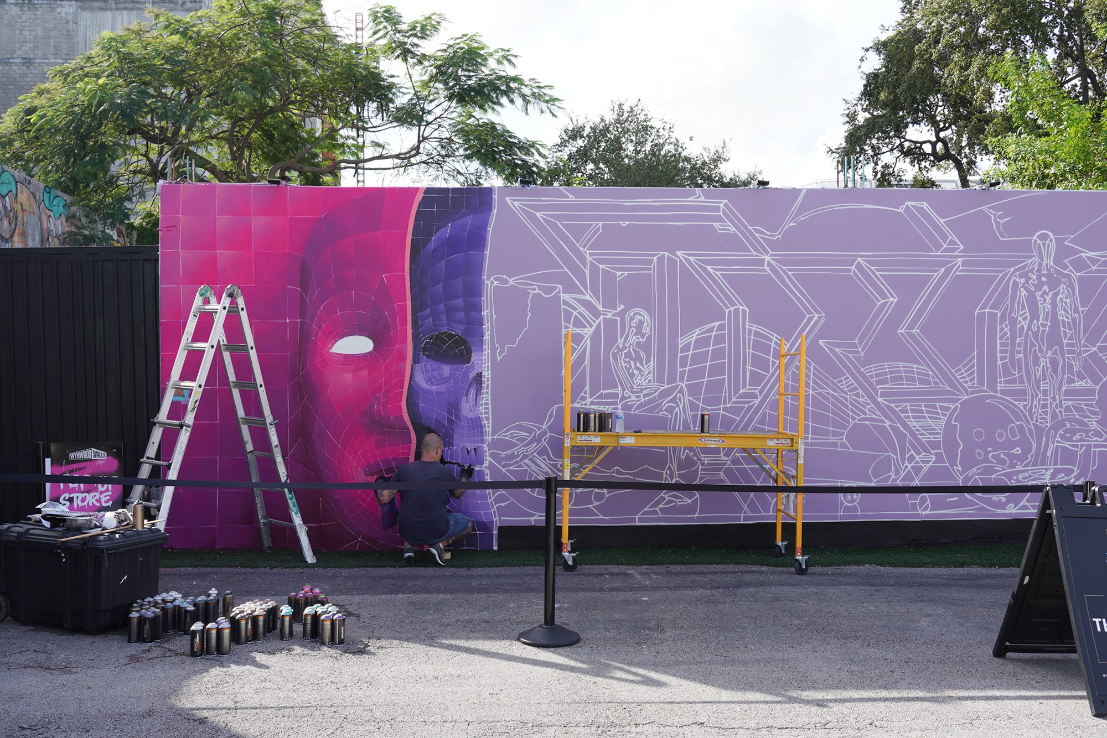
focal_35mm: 33
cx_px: 554
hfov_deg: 57.2
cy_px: 369
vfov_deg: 40.0
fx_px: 1015
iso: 100
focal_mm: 33
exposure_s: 1/100
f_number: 9
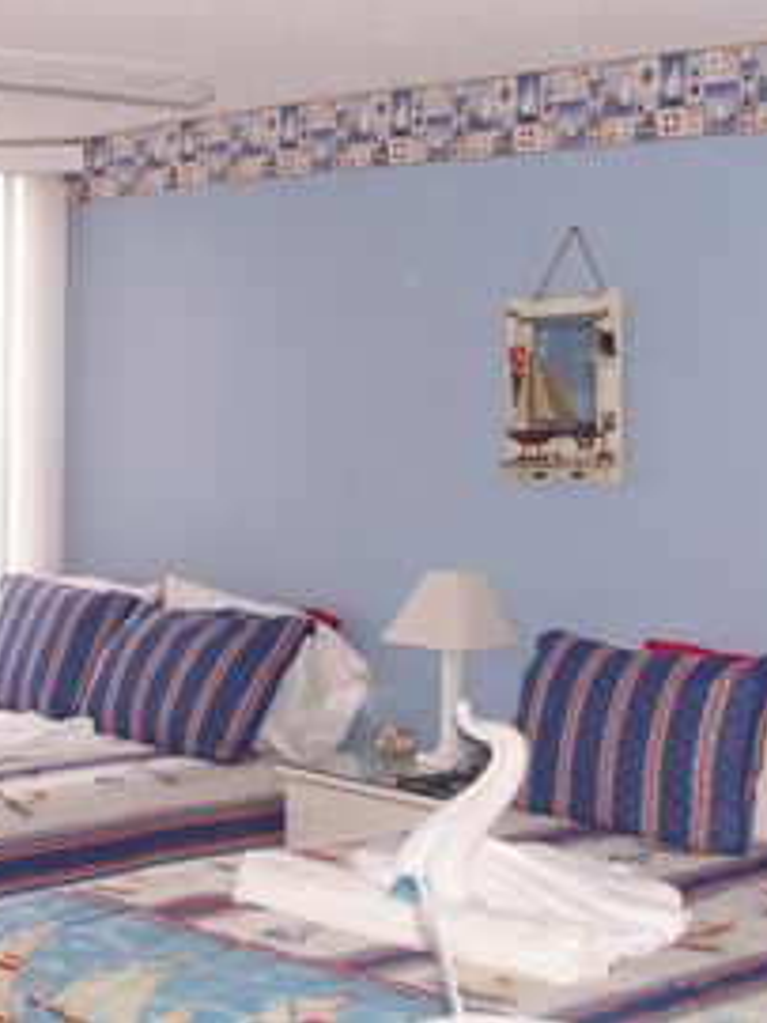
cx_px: 246
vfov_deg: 28.6
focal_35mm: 68
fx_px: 2011
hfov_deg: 21.5
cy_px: 506
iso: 140
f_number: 3.4
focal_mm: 8.6
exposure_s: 1/125
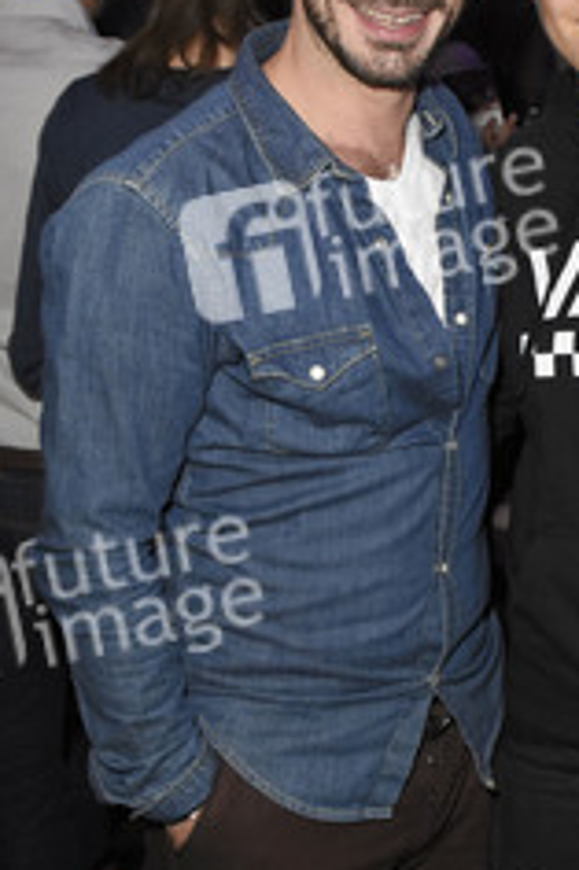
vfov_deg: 32.9
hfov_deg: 21.9
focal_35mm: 61
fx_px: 1474
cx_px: 476
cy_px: 420
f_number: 6.3
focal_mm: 24
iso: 5000
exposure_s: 1/60
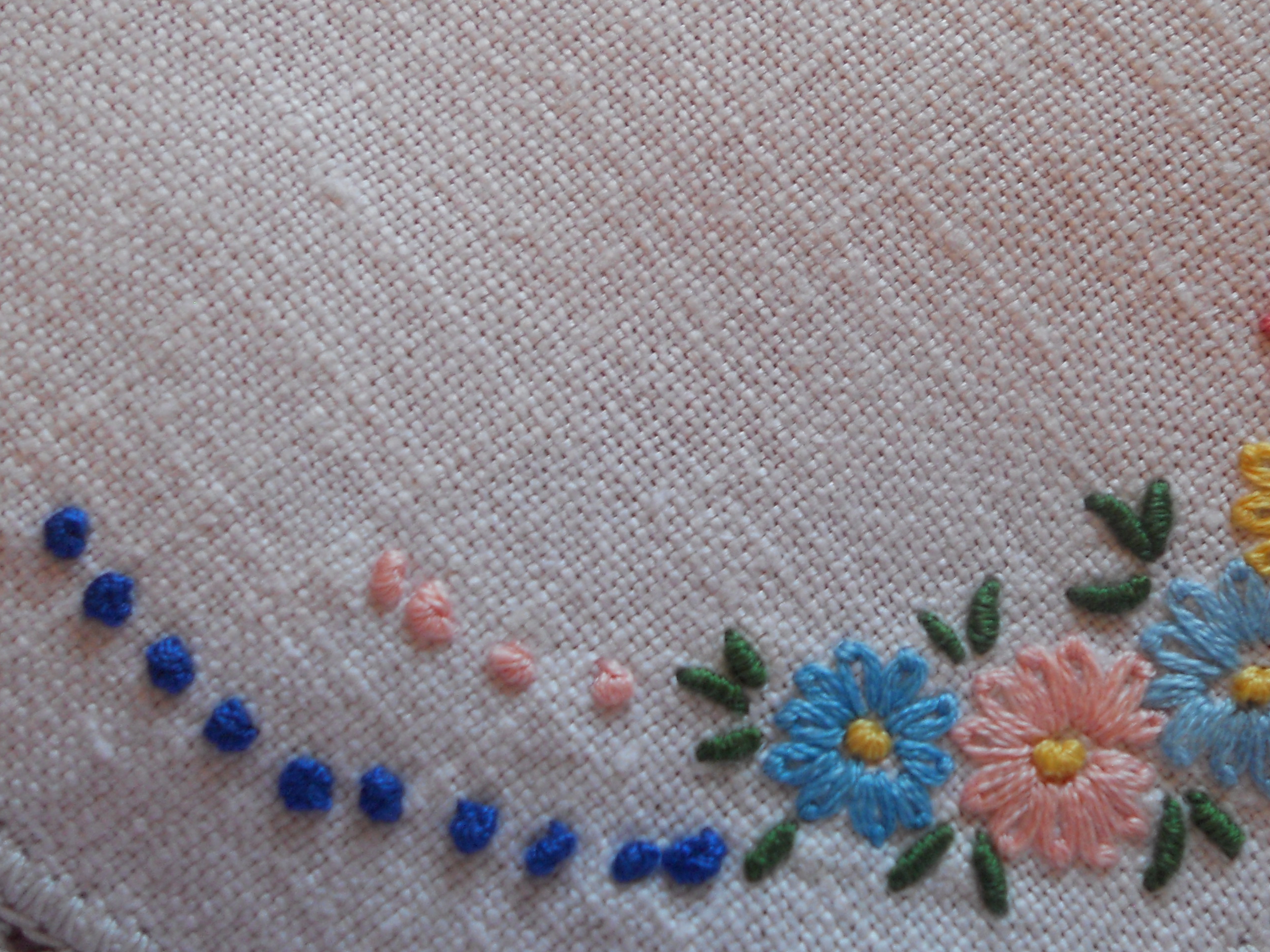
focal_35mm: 50
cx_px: 807
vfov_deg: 29.0
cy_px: 352
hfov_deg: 37.9
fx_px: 1834
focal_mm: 5.8
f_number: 3.5
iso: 100
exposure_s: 1/30
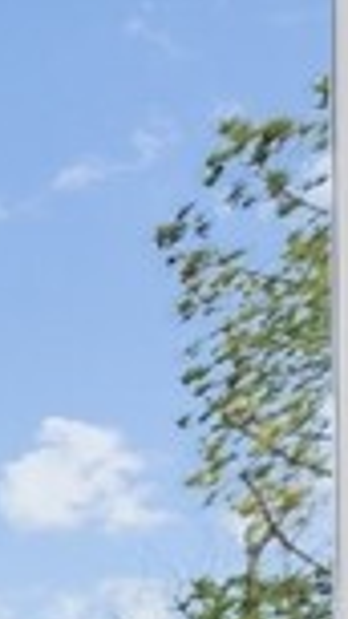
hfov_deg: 5.6
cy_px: 1232
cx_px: -1582
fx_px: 1461
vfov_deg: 17.4
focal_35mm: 89
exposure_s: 1/25
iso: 125
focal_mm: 12
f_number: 8
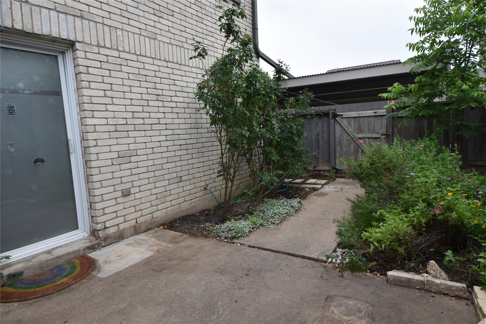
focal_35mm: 21
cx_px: 243
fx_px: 283
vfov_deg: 59.5
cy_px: 162
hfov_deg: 81.2
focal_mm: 14
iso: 200
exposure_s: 1/250
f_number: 6.3
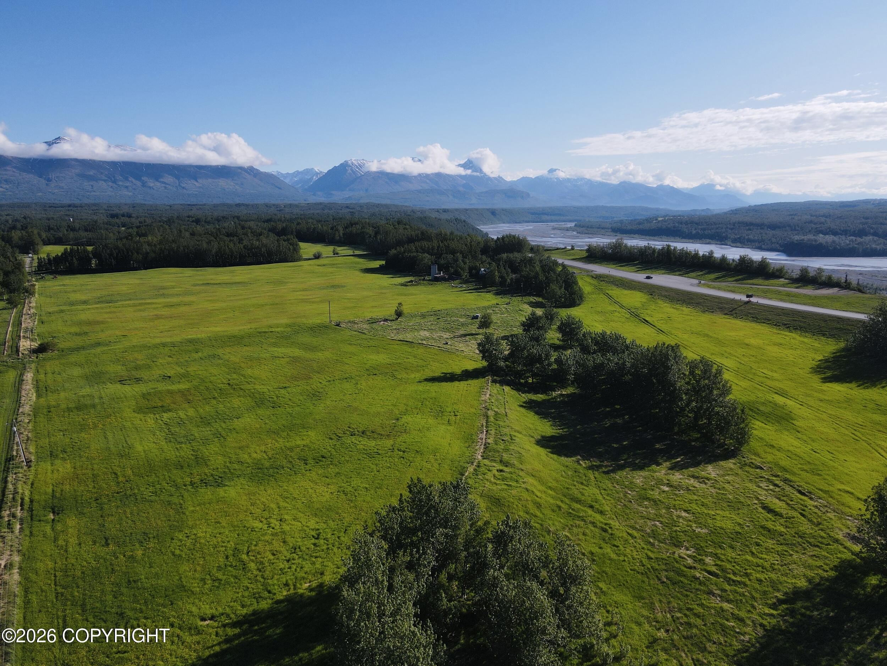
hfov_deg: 71.6
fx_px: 615
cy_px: 333
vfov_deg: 56.8
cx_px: 444
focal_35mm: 24
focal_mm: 4.5
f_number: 2.8
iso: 100
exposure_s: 1/1000
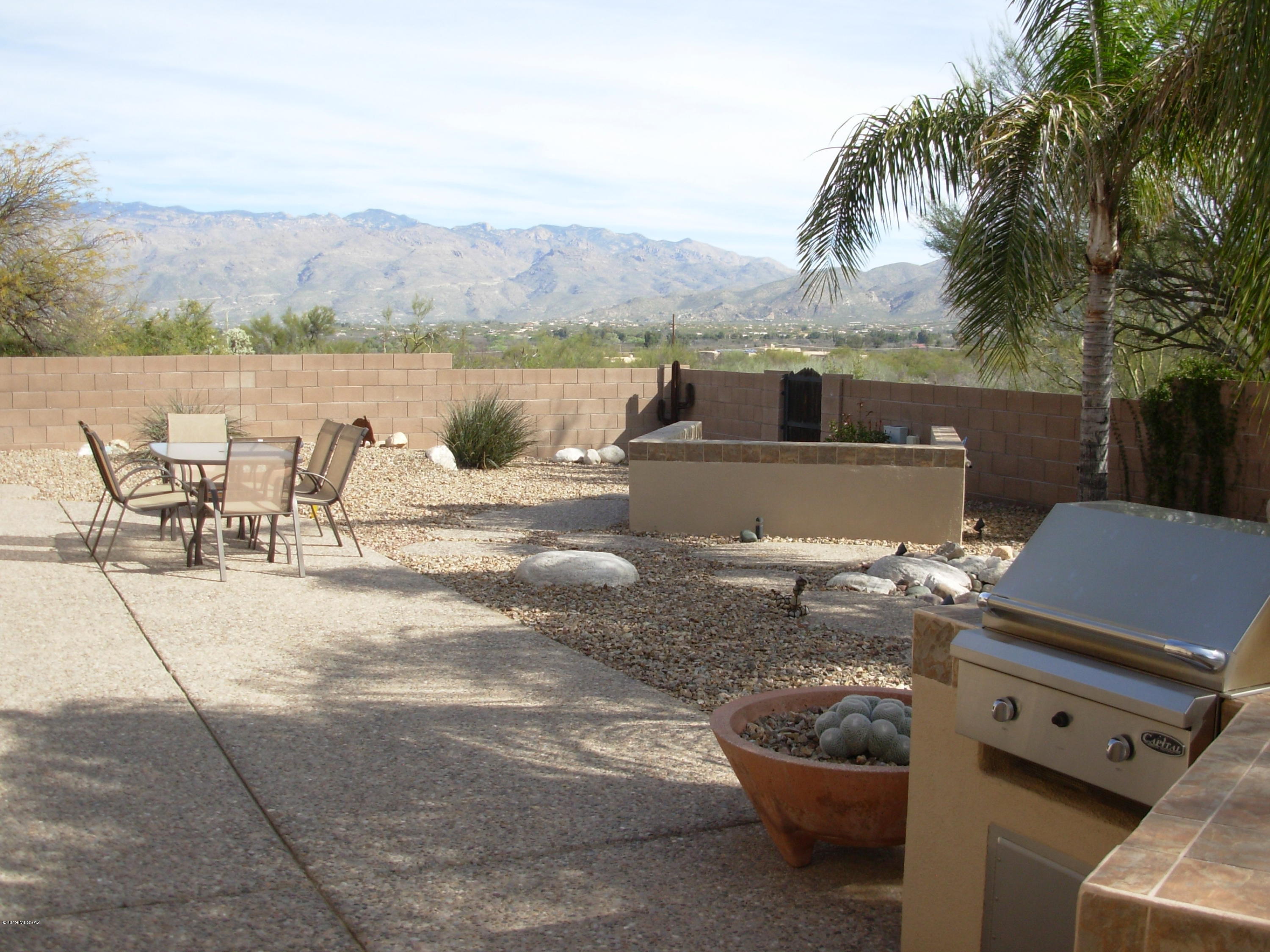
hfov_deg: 49.0
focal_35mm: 38
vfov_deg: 37.7
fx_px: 1394
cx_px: 635
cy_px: 476
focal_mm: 6.3
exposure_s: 1/767
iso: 50
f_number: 2.9
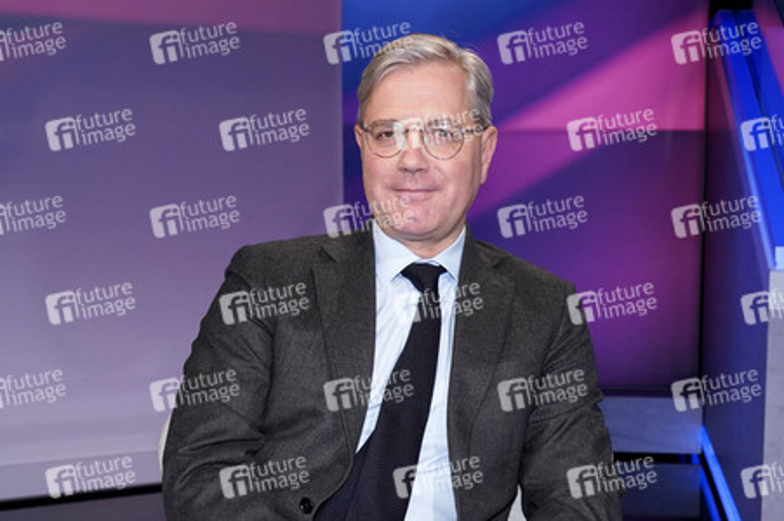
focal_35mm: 33
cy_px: 260
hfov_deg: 57.3
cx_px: 392
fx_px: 718
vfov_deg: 39.9
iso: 1600
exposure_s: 1/125
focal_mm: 33
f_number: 5
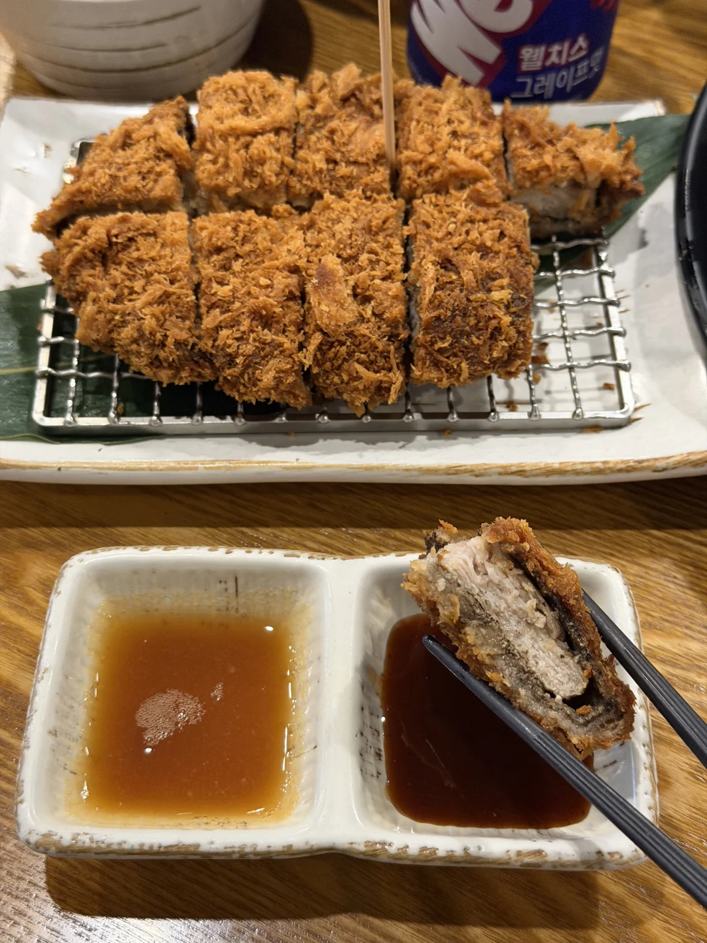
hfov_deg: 30.3
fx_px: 1307
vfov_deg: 39.7
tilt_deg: -55.8
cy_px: 472
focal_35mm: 48
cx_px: 354
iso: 250
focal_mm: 6.76
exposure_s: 1/40
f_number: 1.78
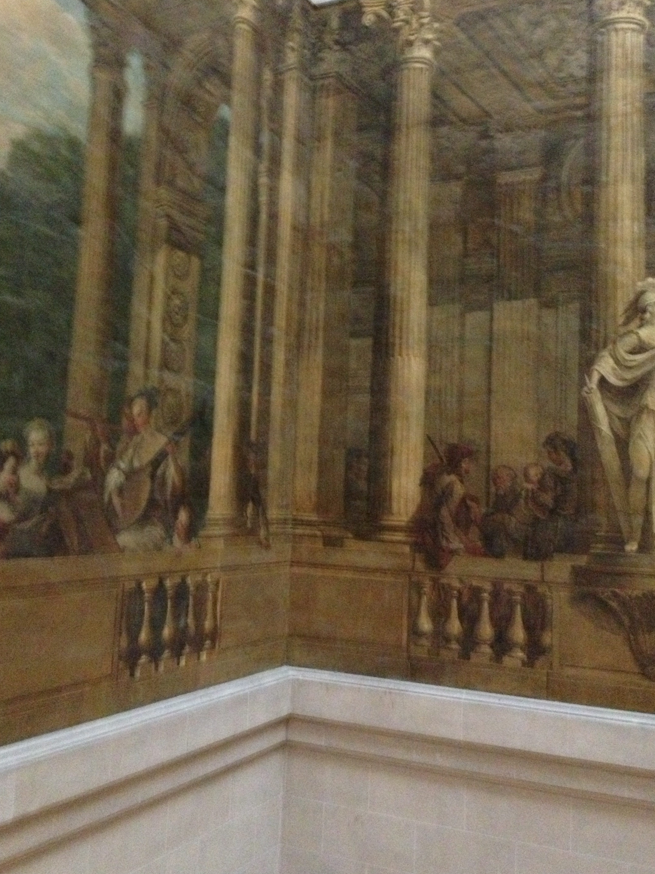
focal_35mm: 40
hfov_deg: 36.0
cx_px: 329
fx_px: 1009
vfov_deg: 46.7
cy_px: 398
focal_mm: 4.28
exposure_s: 1/15
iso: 800
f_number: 2.4
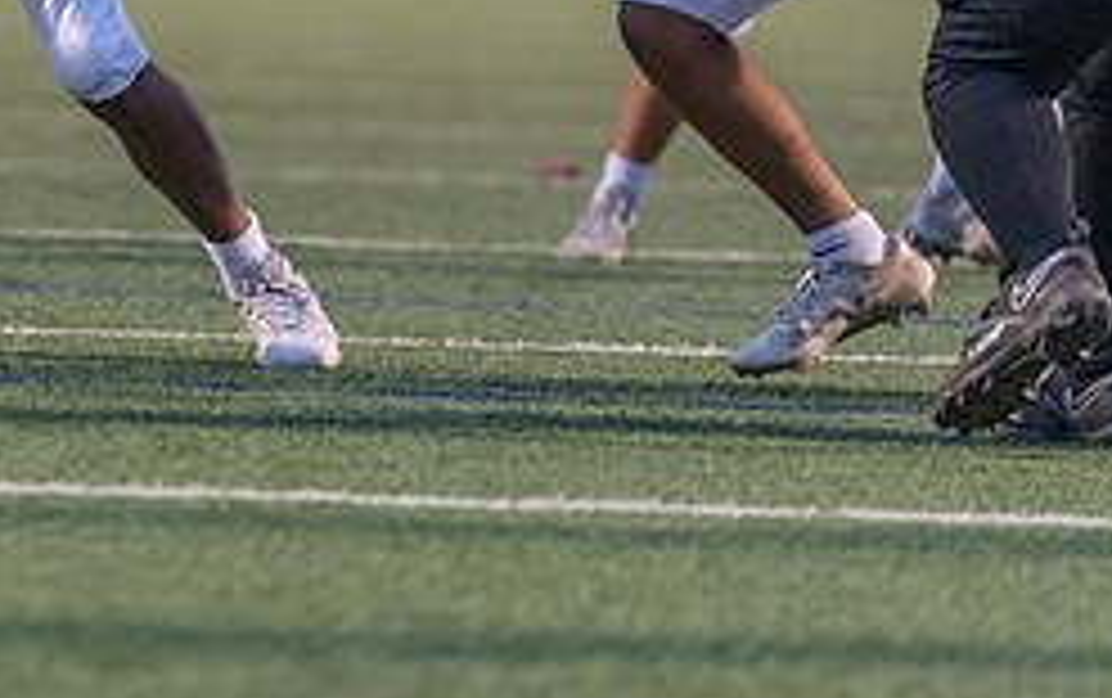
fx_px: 14503
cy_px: -160
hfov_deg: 4.4
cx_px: 135
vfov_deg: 2.8
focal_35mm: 478
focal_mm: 200
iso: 4000
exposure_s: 1/1250
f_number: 2.8
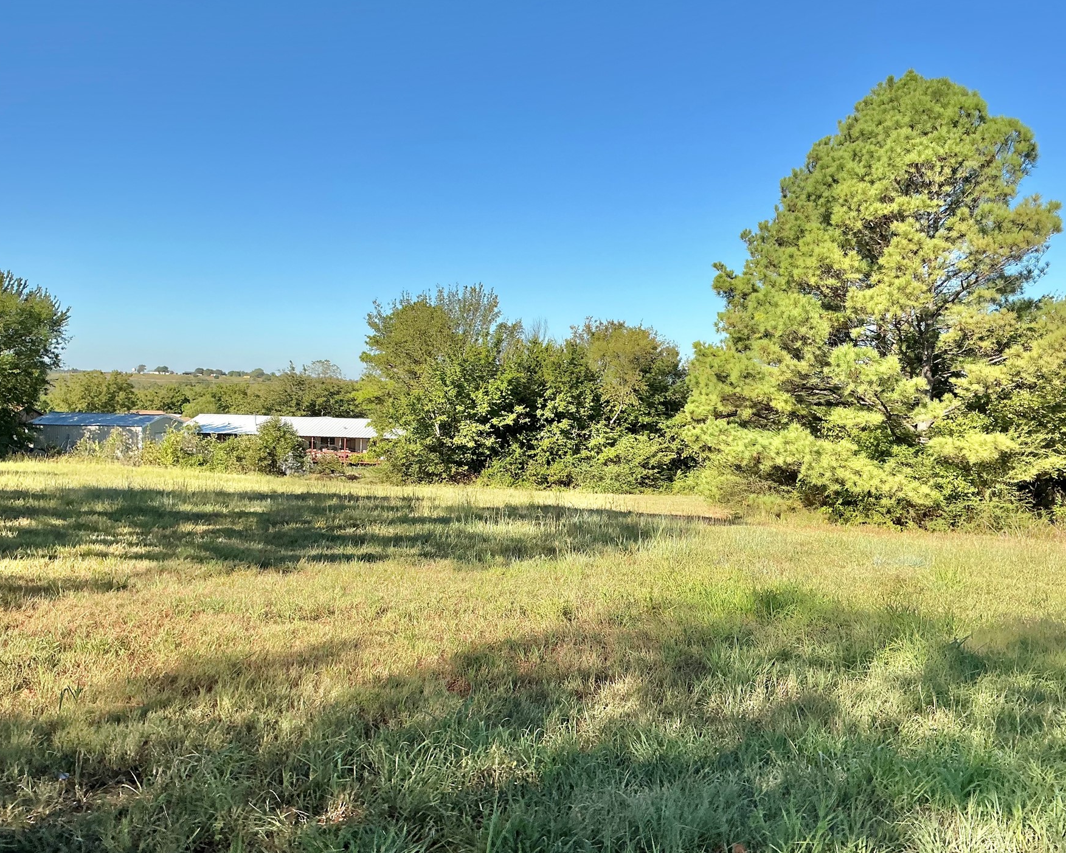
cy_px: 416
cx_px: 546
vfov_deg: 47.1
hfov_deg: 57.2
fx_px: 978
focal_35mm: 31
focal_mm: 3
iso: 25
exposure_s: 1/1626
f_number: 1.8
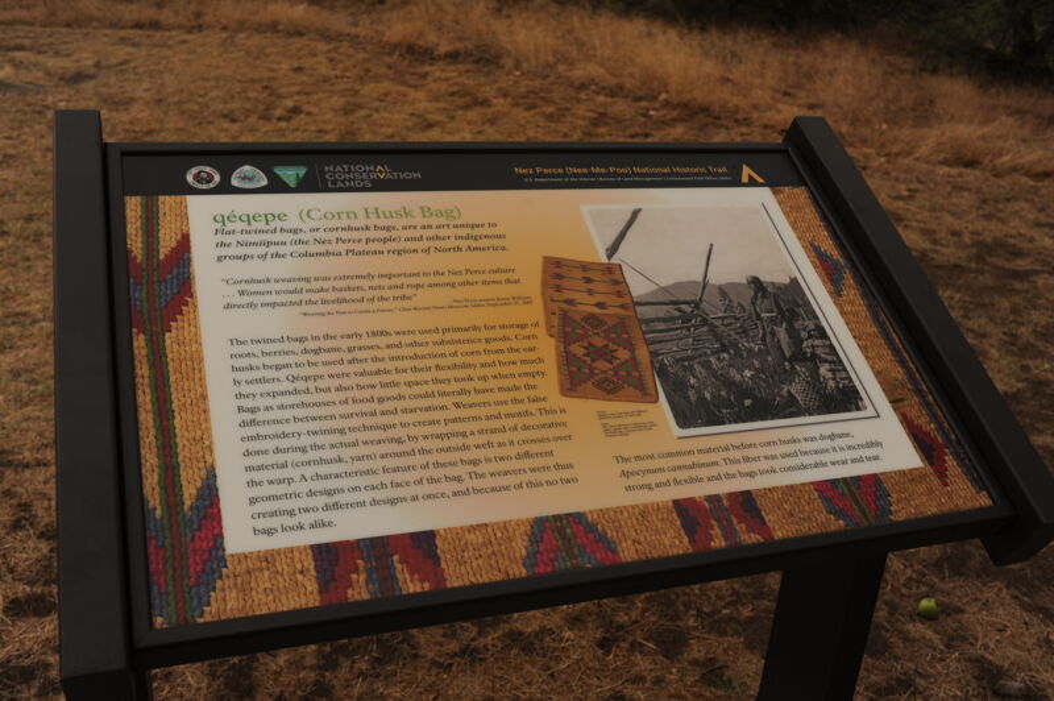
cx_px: 527
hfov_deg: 54.5
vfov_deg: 37.8
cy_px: 350
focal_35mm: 35
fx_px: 1024
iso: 200
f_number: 8
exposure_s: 1/50
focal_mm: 35
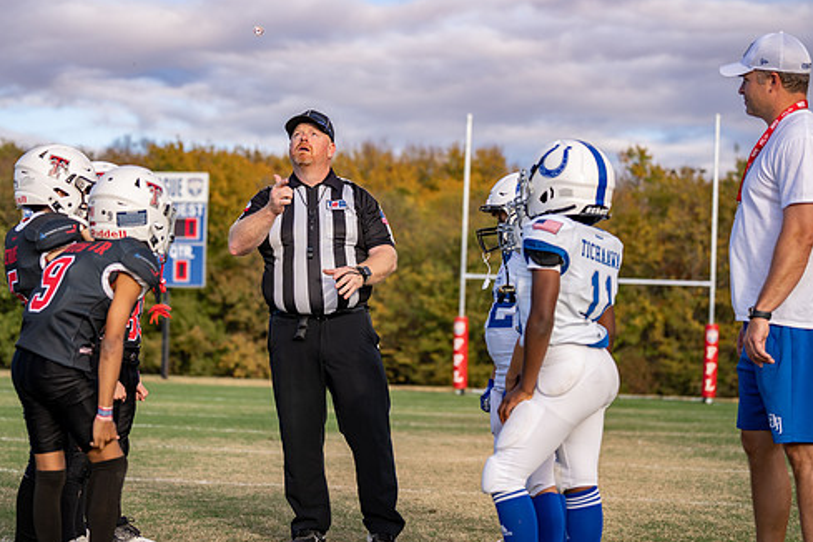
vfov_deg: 16.4
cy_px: 235
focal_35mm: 83
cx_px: 349
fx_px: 1874
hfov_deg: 24.5
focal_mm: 70
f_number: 2.8
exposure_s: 1/800
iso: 100
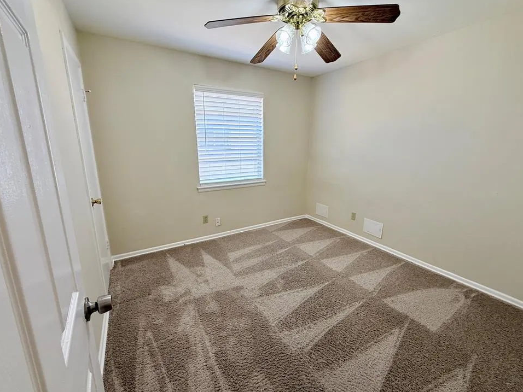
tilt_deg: -12.8
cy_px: 191
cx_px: 270
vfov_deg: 81.7
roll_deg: -0.7
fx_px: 227
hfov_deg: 98.1
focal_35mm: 15
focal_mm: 2.22
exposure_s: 1/120
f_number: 2.2
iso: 100
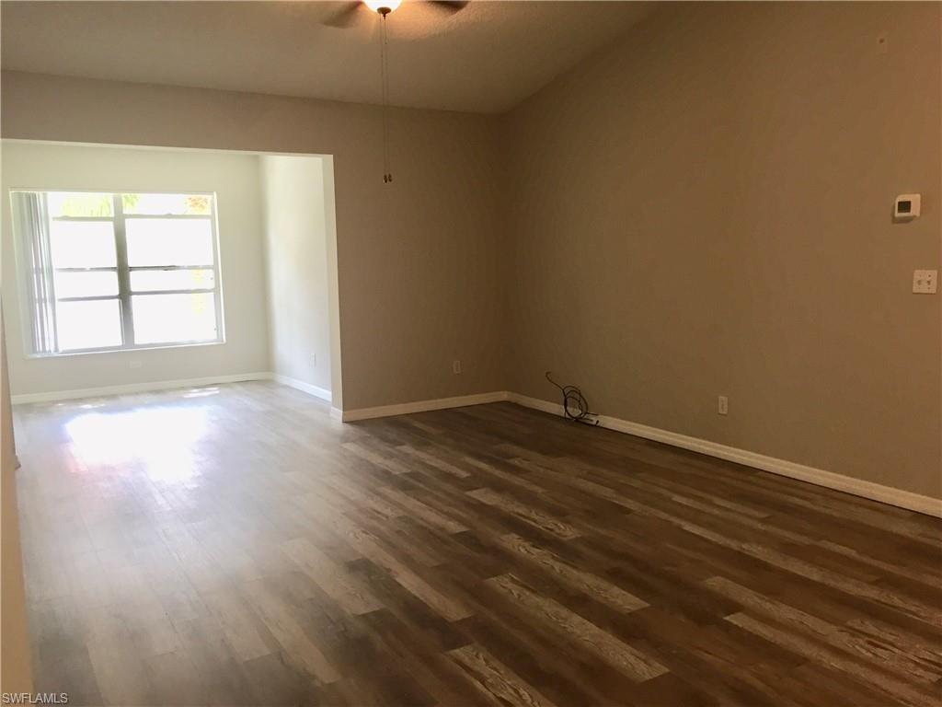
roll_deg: +0.1
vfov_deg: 48.2
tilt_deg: -7.6
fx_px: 789
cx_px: 471
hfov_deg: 61.7
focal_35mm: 29
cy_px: 354
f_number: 2.2
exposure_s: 1/30
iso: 100
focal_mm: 4.15
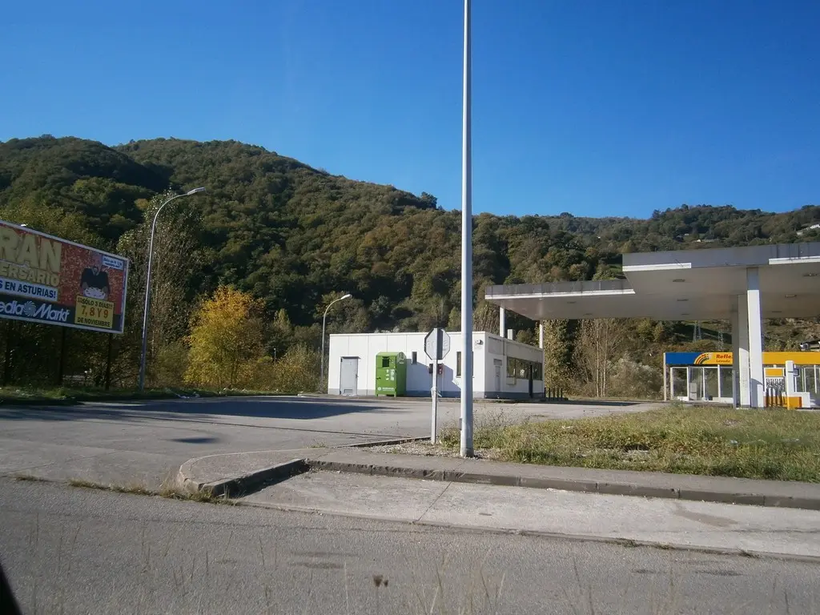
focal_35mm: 26
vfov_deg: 53.1
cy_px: 308
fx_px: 616
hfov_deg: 67.3
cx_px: 410
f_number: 2.8
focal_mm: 4.7
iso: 80
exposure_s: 1/1000
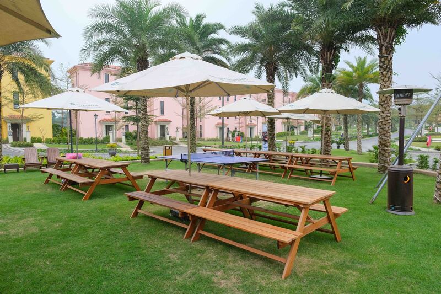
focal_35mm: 24
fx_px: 294
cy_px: 147
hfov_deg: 73.8
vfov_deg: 53.1
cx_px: 220
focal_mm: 16
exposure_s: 1/300
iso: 320
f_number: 5.6
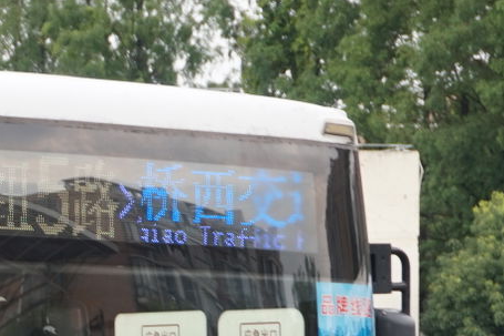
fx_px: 3541
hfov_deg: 7.9
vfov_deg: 5.4
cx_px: -428
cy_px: 583
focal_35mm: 253
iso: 100
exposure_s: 1/100
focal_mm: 40
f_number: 7.1
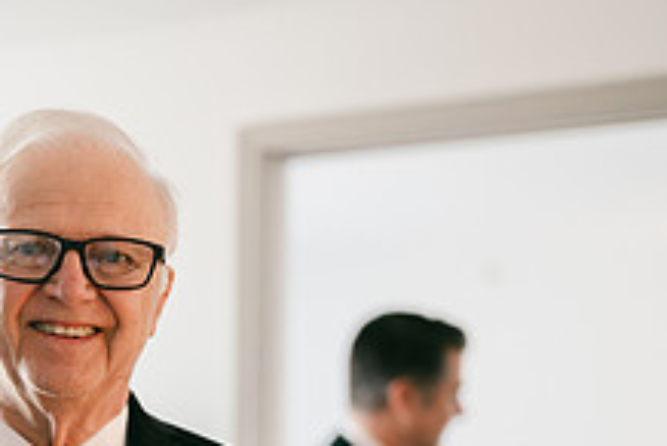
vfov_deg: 14.3
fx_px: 1725
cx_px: -150
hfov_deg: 20.4
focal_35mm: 93
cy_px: 524
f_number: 1.2
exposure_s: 1/100
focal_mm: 35
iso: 400
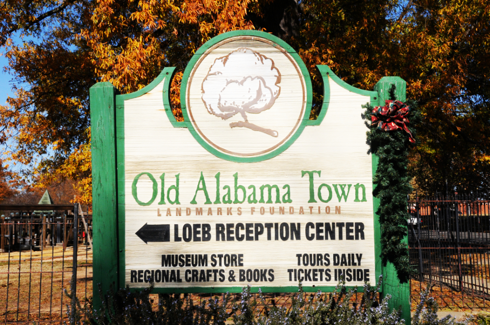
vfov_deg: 28.0
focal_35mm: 48
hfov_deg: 41.2
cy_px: 162
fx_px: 652
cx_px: 245
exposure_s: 1/1250
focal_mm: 32
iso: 500
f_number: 14
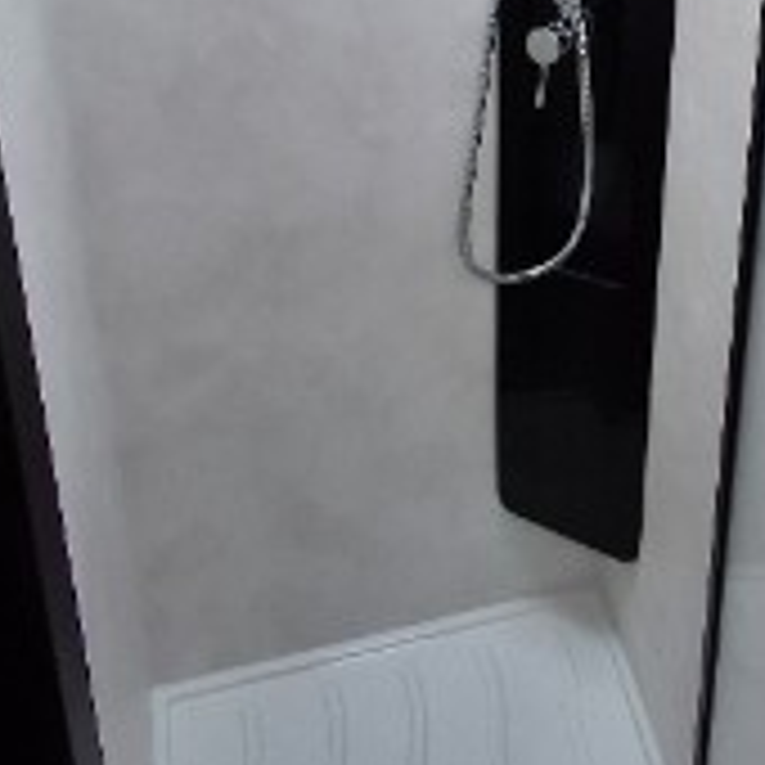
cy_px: 0
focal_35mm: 40
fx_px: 1000
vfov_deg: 37.4
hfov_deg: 40.6
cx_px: 576
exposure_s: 1/60
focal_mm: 1.64
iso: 40
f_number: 2.2
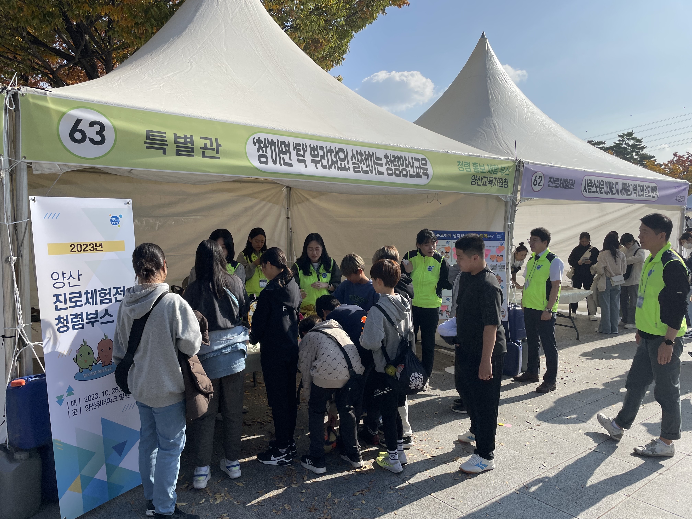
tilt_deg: -4.1
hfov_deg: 67.3
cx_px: 346
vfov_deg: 53.1
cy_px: 260
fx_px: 520
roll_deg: +0.2
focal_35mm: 26
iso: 32
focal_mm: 4.2
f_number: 1.6
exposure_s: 1/3509
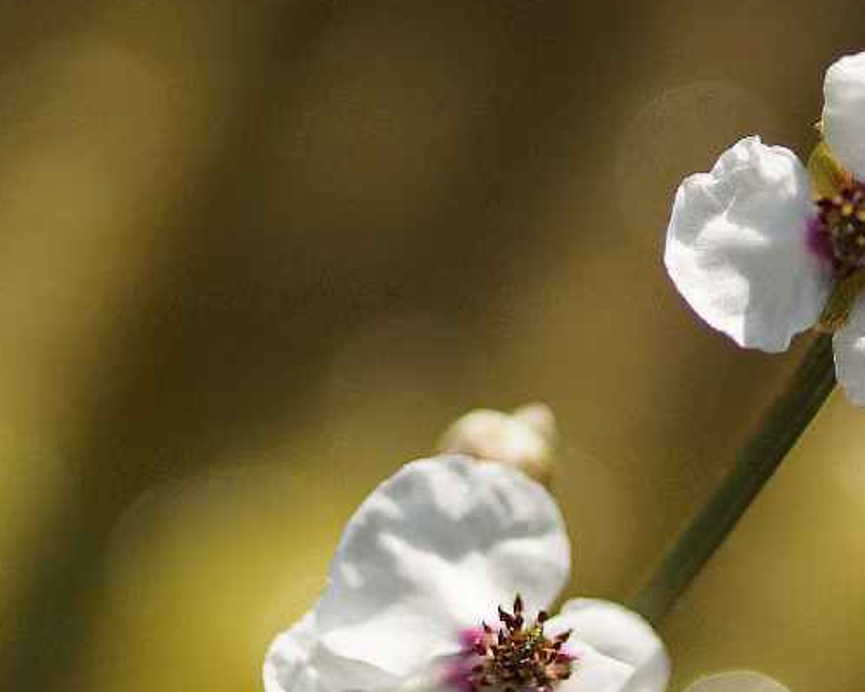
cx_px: 611
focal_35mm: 338
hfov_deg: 5.7
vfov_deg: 4.6
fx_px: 8653
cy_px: 642
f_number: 2.8
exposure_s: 1/1250
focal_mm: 100
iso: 100
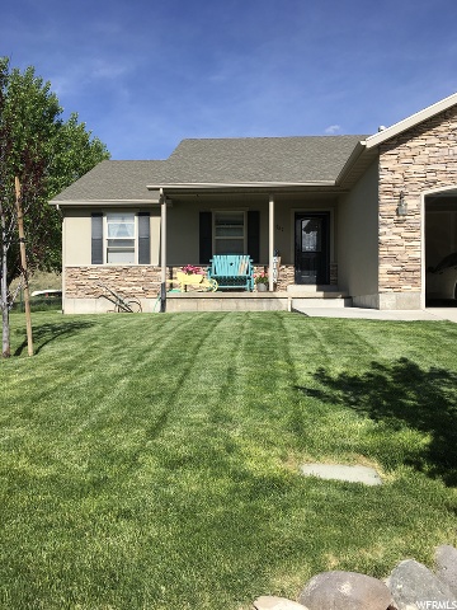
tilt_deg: -1.0
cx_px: 228
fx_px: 510
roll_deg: -1.0
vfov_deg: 61.7
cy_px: 305
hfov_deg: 48.2
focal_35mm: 29
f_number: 2.2
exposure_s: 1/2024
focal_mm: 4.15
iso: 25
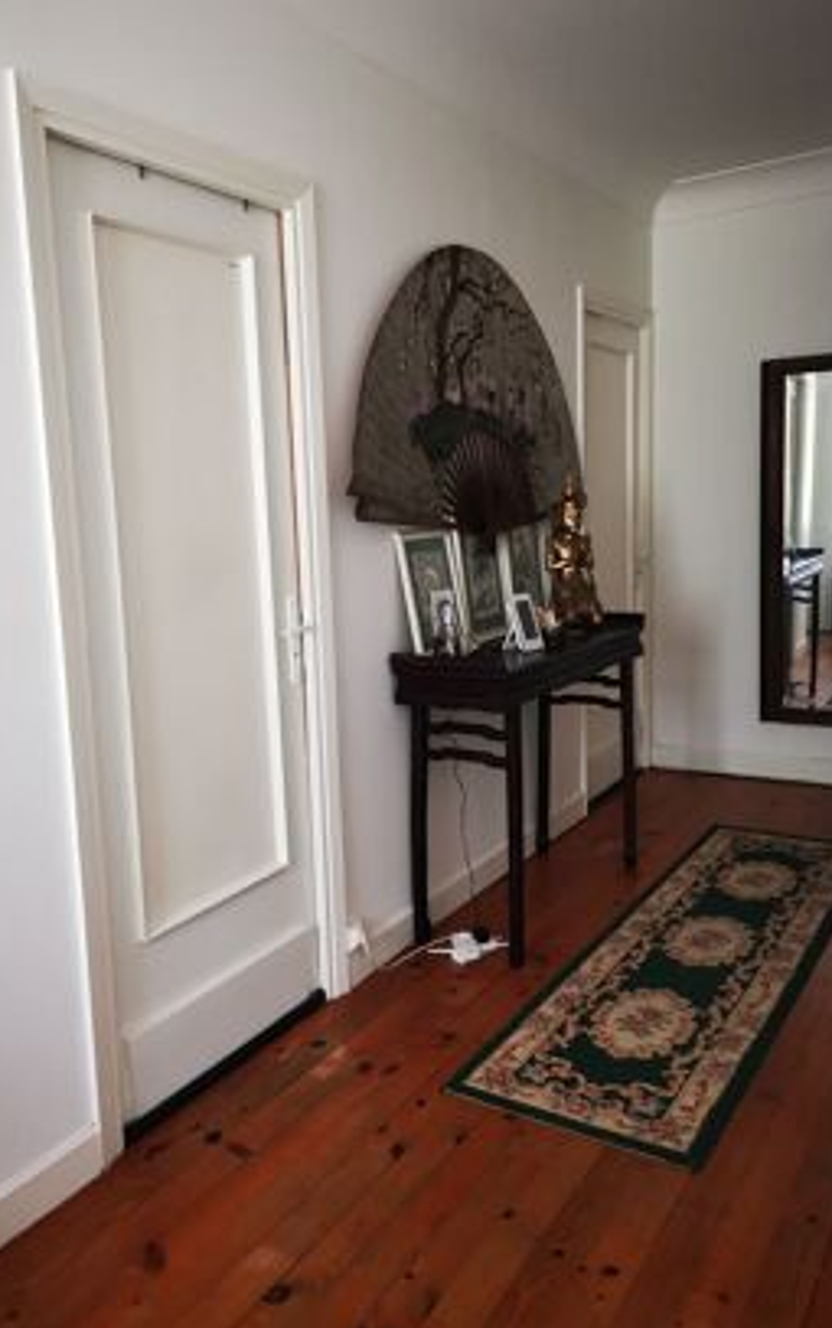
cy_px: 644
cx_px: 326
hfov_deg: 41.7
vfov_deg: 62.8
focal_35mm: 30
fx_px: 1086
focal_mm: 5.58
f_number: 1.8
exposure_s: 1/33.3
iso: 400
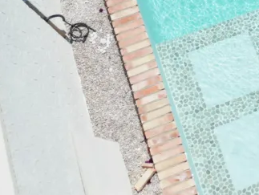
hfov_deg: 23.4
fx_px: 569
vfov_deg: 19.3
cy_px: 49
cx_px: 310
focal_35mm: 76
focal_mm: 6.72
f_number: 1.7
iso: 140
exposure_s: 1/6000
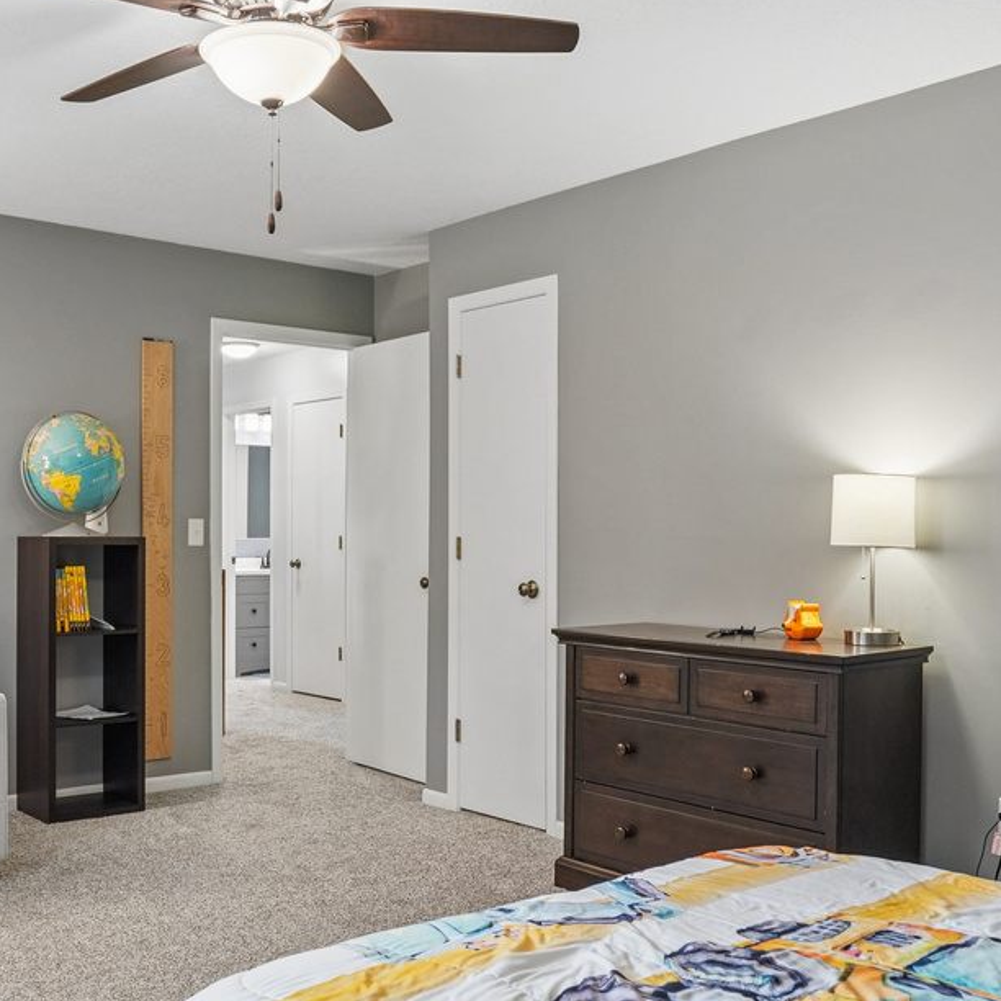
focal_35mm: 36
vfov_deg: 46.0
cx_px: 447
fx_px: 1178
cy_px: 551
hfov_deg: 46.0
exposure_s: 1/30
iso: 400
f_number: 4
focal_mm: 16
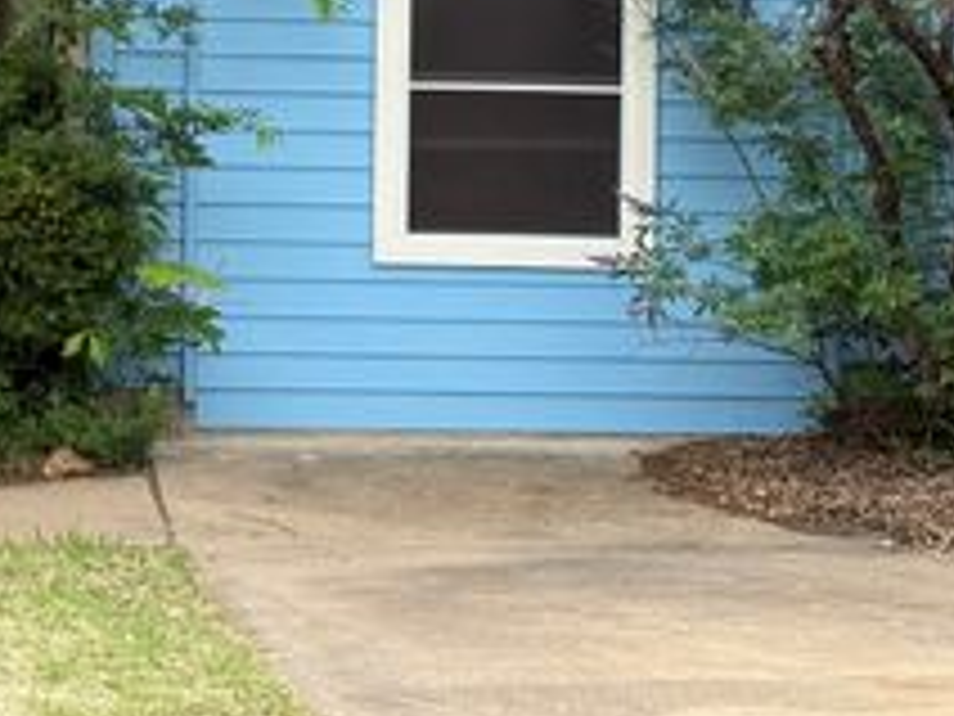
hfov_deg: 17.1
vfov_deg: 12.9
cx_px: 14
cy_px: -65
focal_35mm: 113
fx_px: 3114
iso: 100
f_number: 1.78
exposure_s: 1/2146
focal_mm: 6.76
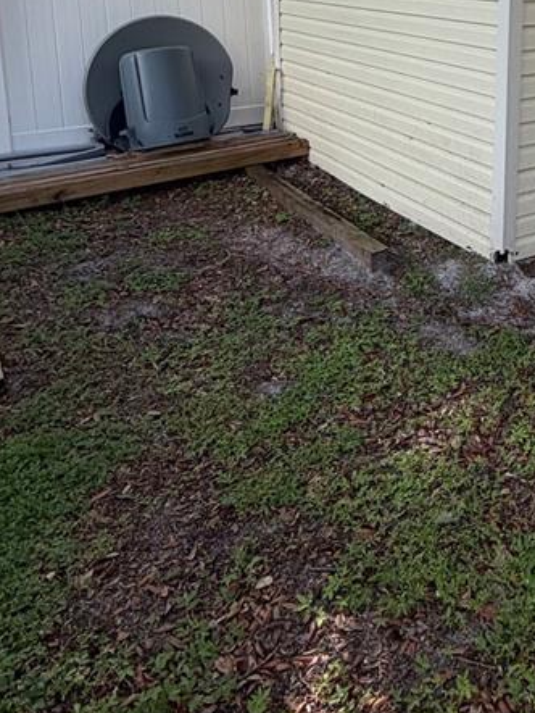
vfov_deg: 44.5
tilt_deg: -9.3
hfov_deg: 36.0
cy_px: 71
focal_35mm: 38
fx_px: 782
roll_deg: -0.4
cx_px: 454
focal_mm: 2.22
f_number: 2.2
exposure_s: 1/172
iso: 50
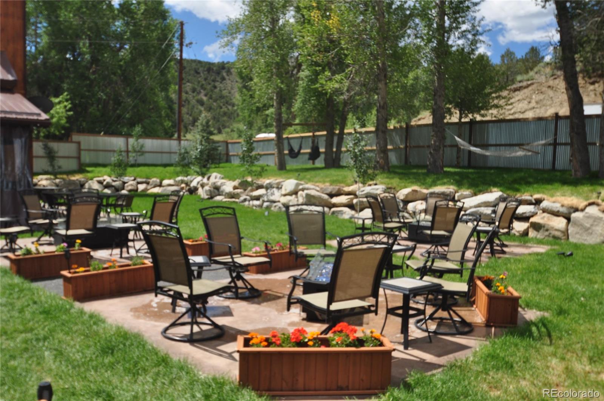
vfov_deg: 43.5
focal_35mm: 30
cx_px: 302
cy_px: 200
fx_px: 503
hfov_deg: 62.0
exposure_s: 1/400
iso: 200
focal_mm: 20
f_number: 10
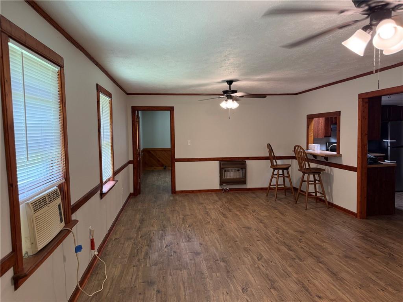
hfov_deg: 71.6
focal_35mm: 24
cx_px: 202
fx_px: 279
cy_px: 151
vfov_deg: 56.8
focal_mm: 6.76
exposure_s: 1/60
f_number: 1.78
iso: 160
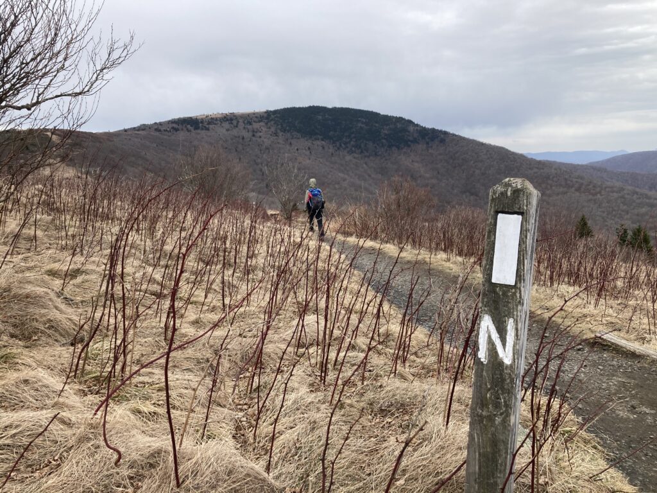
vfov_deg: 49.7
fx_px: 531
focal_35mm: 28
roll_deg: +1.0
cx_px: 328
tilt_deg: -9.3
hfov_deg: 63.4
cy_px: 246
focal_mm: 3.99
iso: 20
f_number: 1.8
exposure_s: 1/615
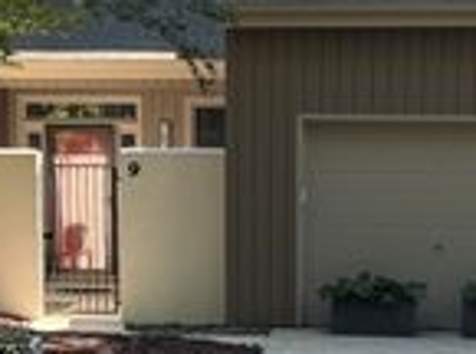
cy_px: 25
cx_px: 118
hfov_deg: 23.4
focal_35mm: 83
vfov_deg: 17.4
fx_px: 1138
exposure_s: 1/347
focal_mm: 6.76
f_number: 1.78
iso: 80
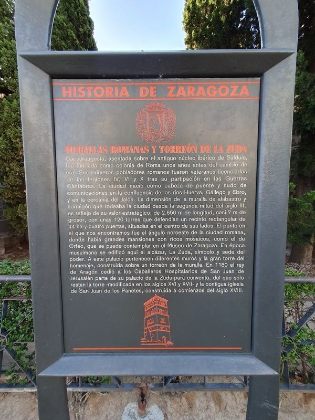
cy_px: 210
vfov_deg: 106.2
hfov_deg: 89.9
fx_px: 158
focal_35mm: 13
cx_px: 158
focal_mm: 1.8
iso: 64
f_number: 2.2
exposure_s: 1/120
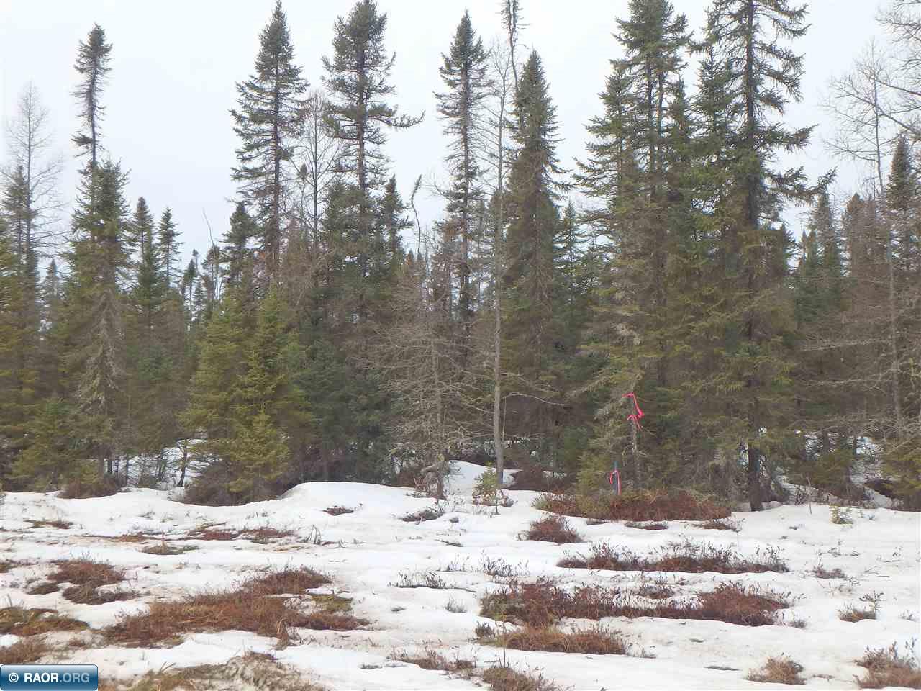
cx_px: 460
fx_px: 1038
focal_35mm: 39
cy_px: 346
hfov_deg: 47.9
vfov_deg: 36.8
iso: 125
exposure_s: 1/320
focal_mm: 6.9
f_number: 5.1
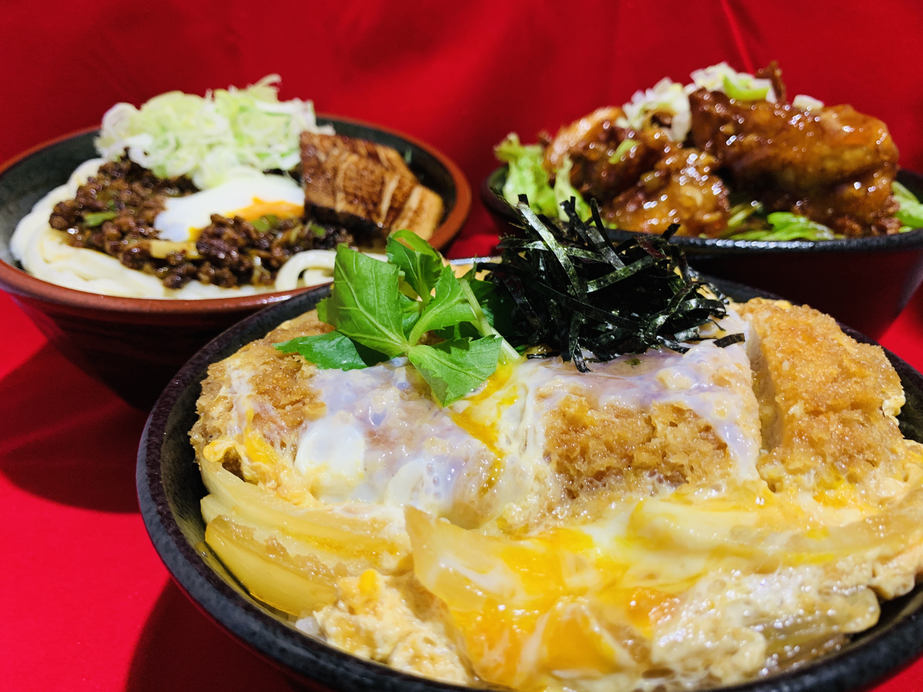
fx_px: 693
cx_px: 462
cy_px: 346
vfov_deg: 53.1
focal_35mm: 26
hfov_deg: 67.3
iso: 100
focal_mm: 4.25
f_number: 1.8
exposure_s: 1/60
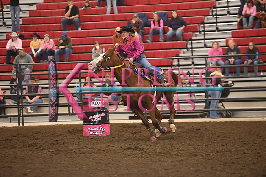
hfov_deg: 10.3
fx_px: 1478
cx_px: 133
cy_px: 88
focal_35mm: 200
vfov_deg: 6.9
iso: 1600
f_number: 3.2
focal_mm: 200
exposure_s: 1/250
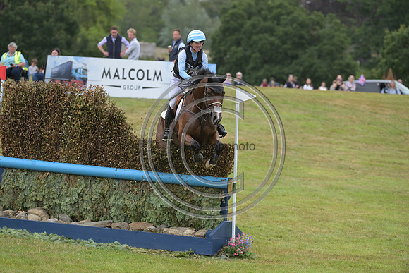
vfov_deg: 4.7
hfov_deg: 7.1
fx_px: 3295
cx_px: 204
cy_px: 136
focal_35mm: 290
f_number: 5.6
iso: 1100
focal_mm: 290
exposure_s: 1/1250
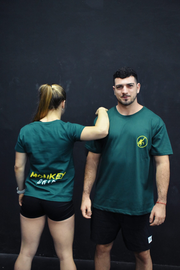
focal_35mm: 46
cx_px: 90
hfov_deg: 28.9
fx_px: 349
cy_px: 135
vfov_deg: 42.3
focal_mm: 31
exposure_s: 1/30
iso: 3200
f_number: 4.2
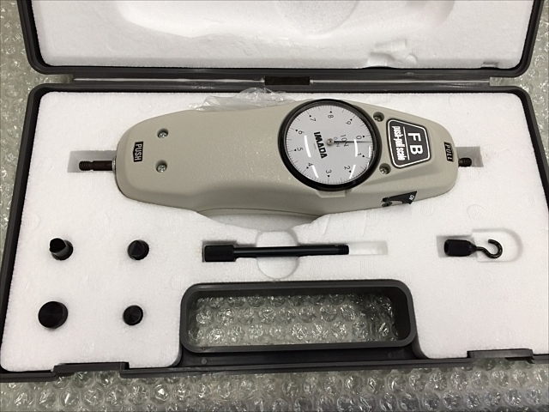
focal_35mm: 29
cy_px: 206
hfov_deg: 61.7
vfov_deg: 48.2
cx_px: 274
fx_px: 460
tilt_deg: -73.3
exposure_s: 1/30
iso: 40
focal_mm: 4.15
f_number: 2.2
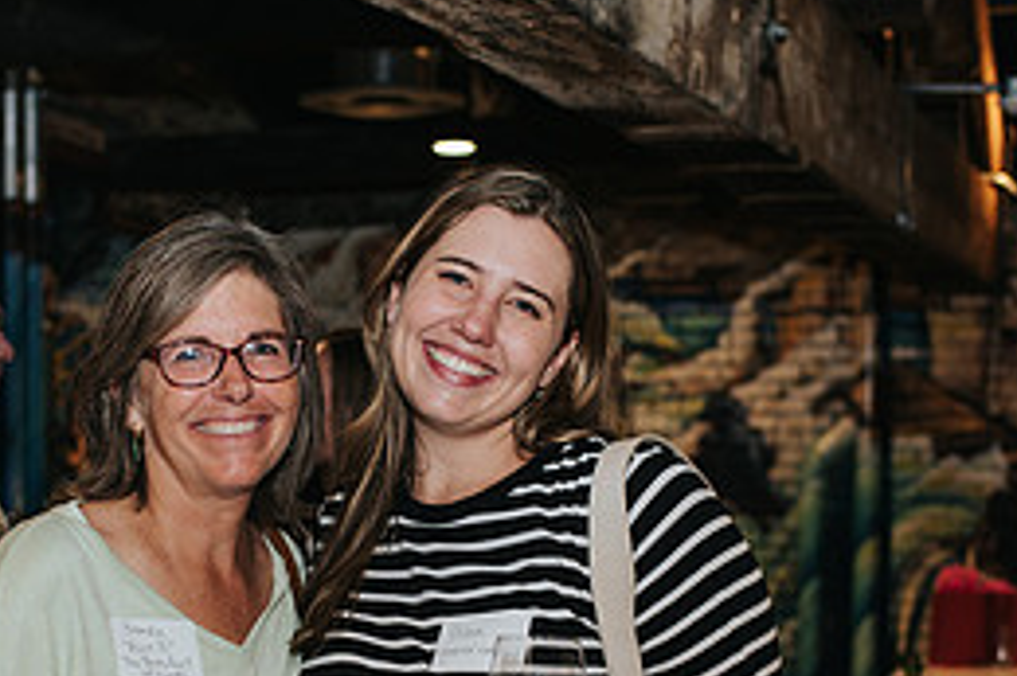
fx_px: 2287
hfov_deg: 24.9
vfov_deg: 16.6
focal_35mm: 81
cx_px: 316
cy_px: 633
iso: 800
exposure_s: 1/200
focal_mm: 35
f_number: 2.8
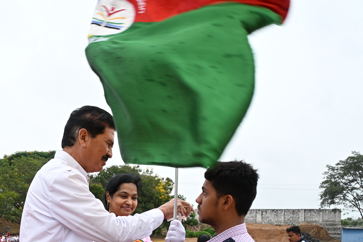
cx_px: 18
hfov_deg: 19.2
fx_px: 1046
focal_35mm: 104
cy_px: 258
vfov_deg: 13.0
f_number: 7.1
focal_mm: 30.5
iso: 100
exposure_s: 1/200
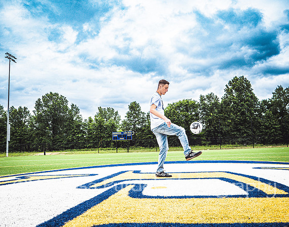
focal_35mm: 29
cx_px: 148
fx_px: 247
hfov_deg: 60.6
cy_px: 124
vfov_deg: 49.3
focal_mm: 12
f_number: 2.8
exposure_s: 1/2000
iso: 400
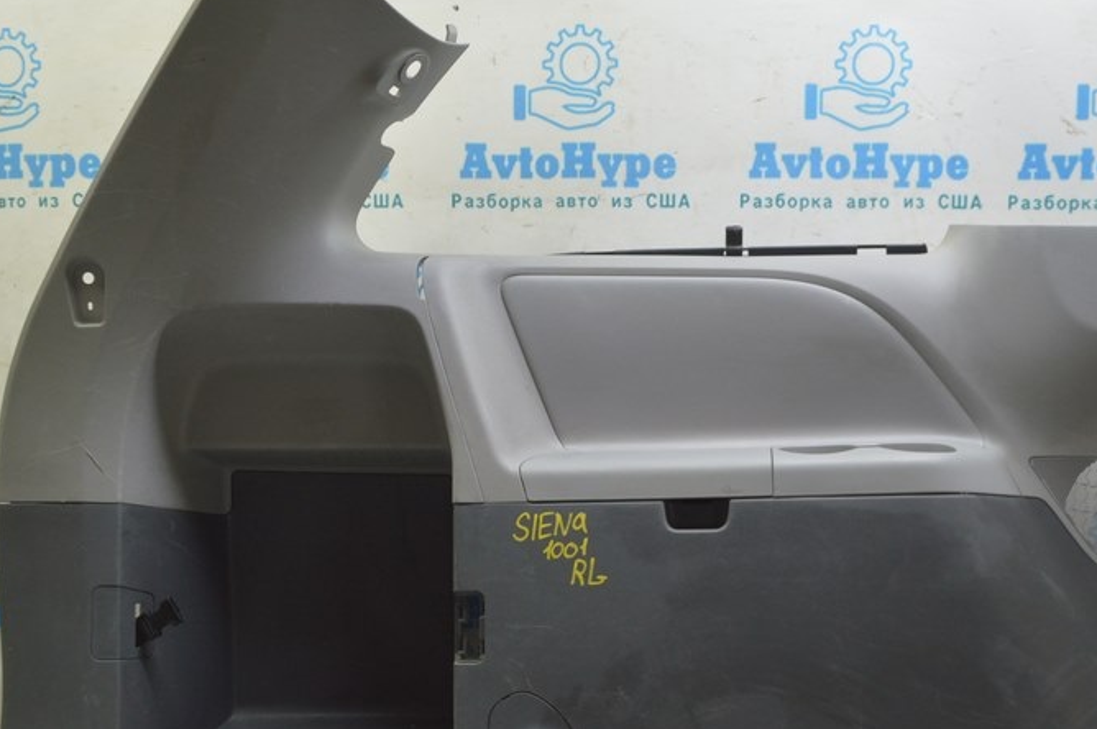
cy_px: 469
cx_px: 626
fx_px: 1400
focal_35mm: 46
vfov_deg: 29.0
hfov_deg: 42.7
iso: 400
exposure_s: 1/20
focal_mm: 20
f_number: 5.6
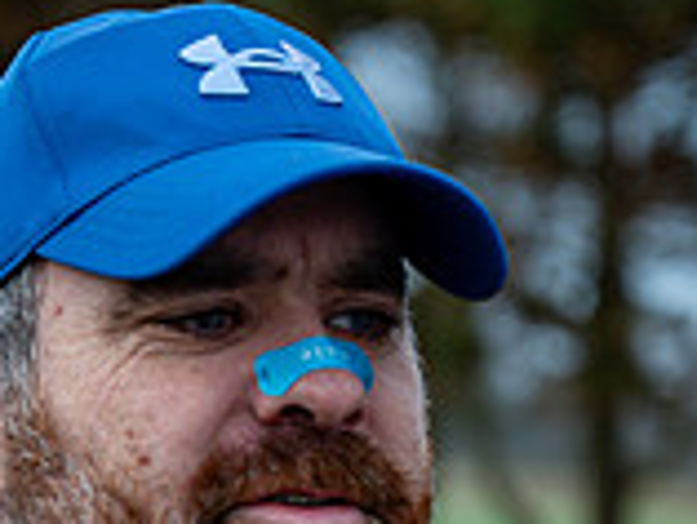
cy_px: 828
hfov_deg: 7.9
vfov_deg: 5.9
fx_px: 5017
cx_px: -142
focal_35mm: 249
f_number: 2.8
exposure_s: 1/1250
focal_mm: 70
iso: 360
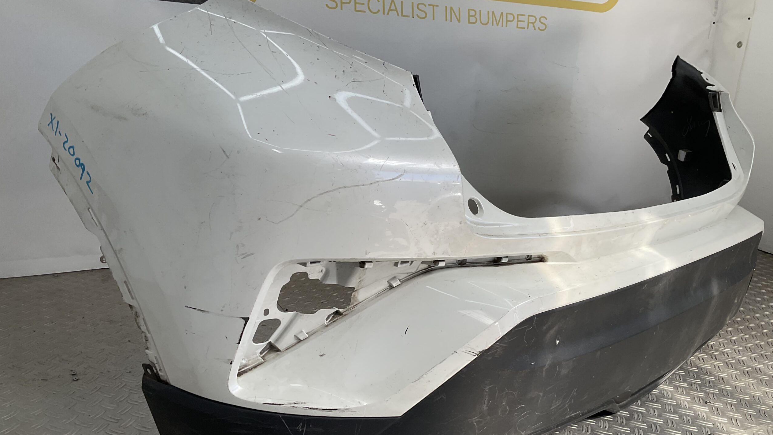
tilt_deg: -18.0
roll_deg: -6.5
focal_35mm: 32
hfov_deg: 61.0
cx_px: 385
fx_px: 656
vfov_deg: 36.6
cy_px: 252
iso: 16
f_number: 1.8
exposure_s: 1/580
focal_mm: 3
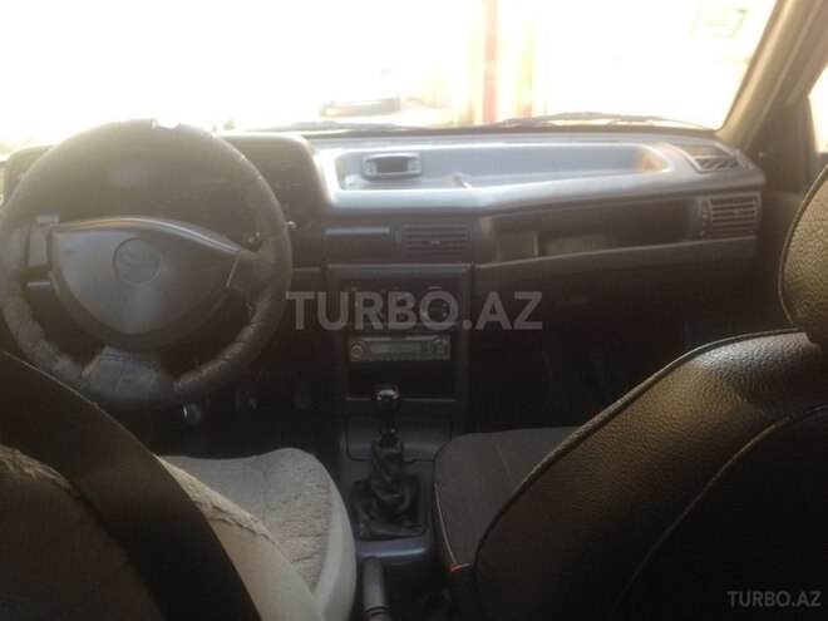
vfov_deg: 42.9
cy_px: 310
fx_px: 789
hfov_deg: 55.4
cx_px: 414
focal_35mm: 33
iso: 50
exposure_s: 1/30
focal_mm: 4.12
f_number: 2.4
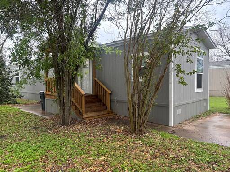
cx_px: 115
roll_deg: +0.4
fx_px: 173
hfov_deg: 67.3
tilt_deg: -1.7
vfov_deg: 53.1
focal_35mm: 26
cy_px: 86
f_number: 1.6
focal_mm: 5.96
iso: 100
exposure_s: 1/121
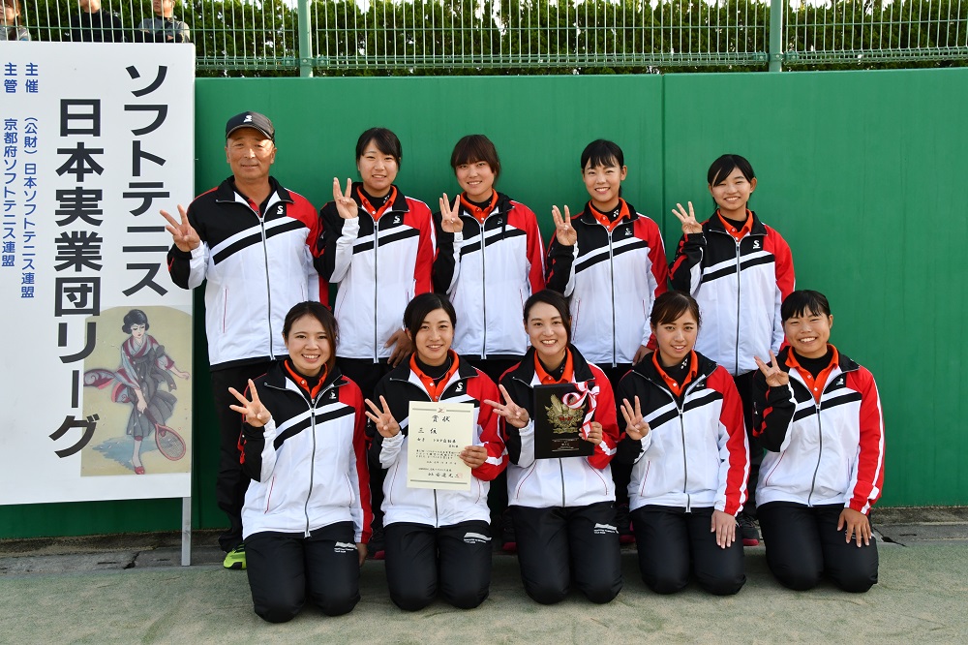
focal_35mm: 39
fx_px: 1048
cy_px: 322
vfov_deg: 34.2
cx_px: 484
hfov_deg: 49.6
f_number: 10
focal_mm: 26
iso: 1000
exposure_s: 1/400
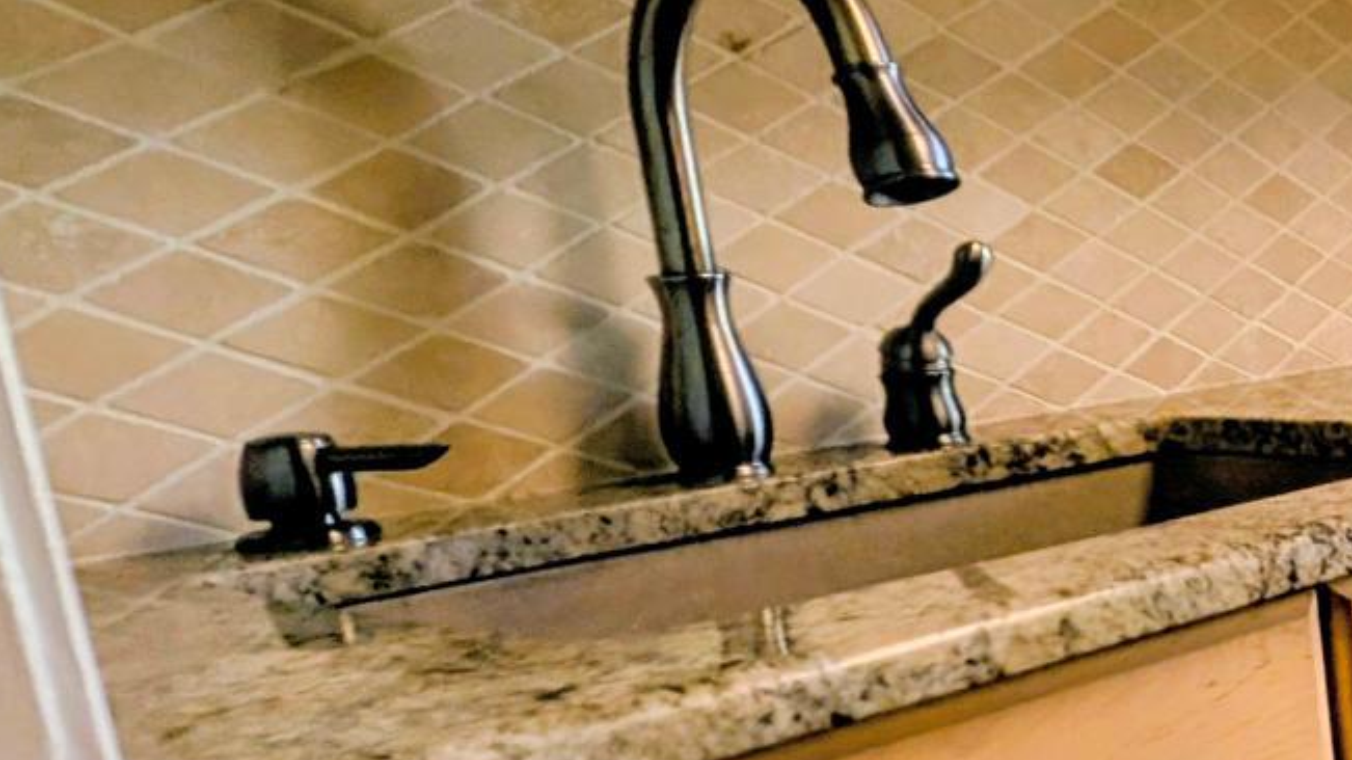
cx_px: 2035
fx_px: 1470
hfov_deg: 29.2
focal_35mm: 41
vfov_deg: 28.9
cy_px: 461
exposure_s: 1/186
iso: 42
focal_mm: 2.02
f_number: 1.7
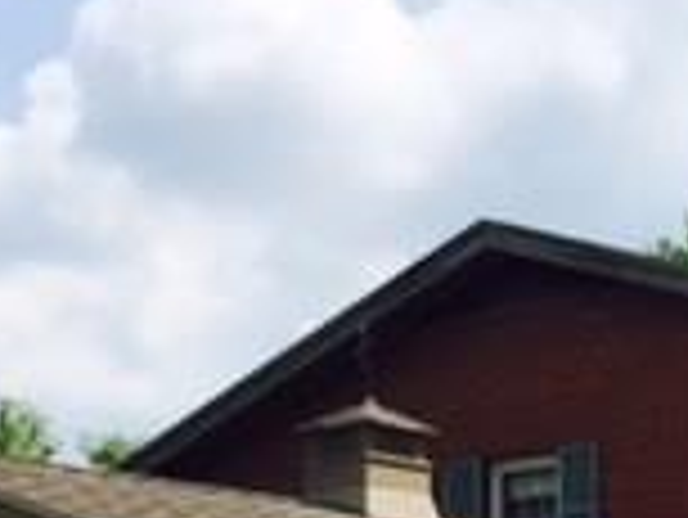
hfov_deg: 16.0
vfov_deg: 11.5
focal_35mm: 121
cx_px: 684
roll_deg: -0.3
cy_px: 874
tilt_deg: +0.0
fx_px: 2407
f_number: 2.2
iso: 32
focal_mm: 4.15
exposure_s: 1/2083
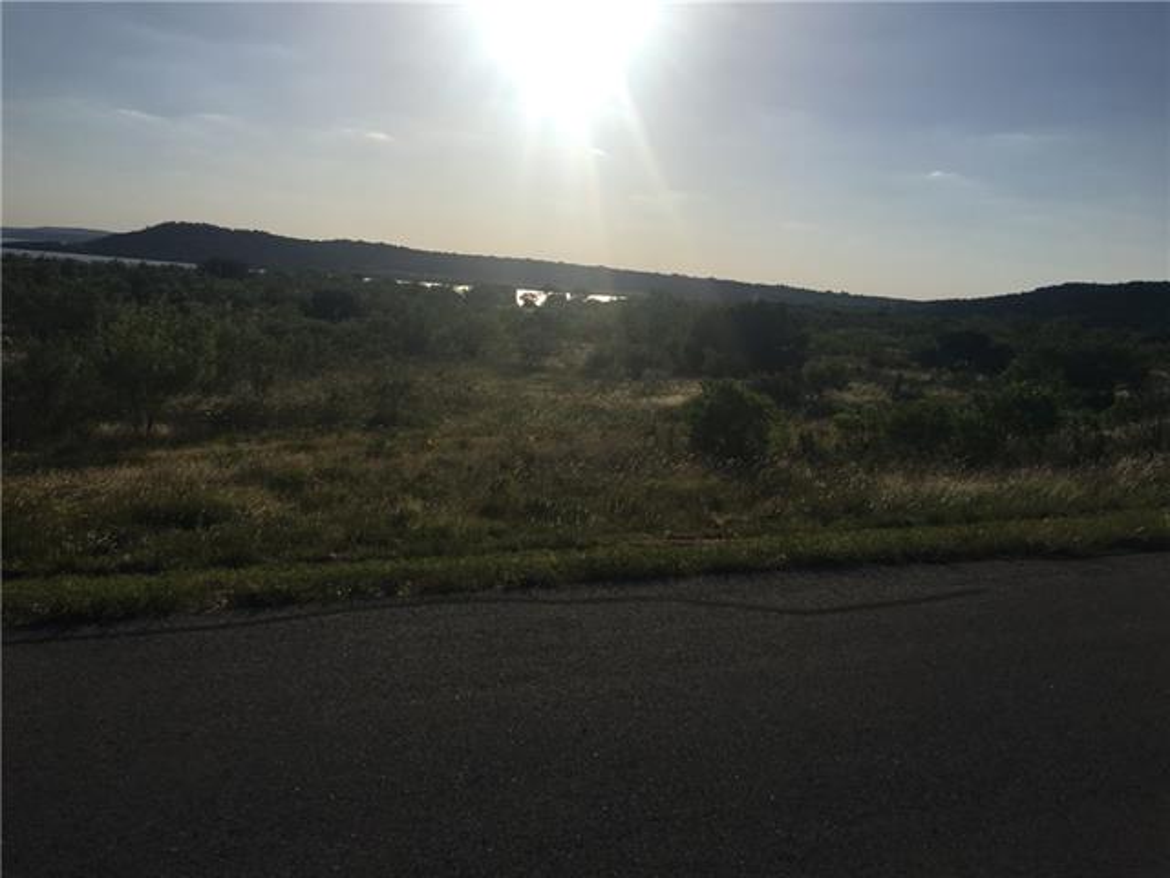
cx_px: 585
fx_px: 980
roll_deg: -4.2
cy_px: 439
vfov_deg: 48.2
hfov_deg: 61.7
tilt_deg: -6.8
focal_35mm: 29
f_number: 2.2
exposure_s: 1/6993
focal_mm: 4.15
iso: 25
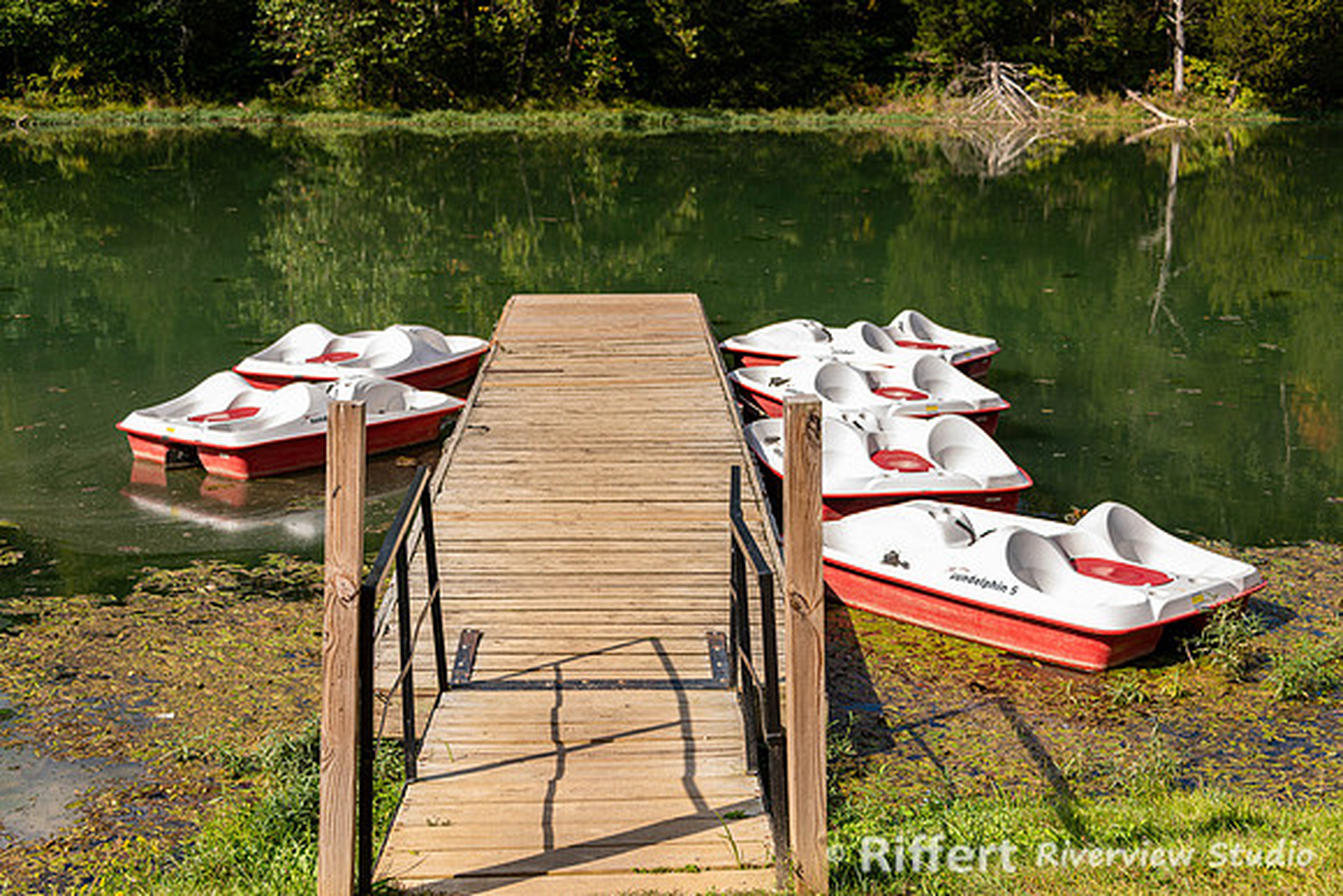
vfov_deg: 27.5
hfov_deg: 40.2
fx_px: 1834
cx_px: 672
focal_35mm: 49
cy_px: 448
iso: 64
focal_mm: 48
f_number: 5
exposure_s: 1/200
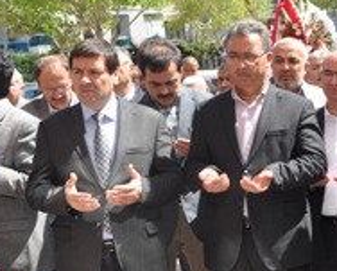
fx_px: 869
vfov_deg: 17.7
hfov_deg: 21.0
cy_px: 127
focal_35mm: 87
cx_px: 360
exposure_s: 1/200
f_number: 8
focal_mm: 26
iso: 200
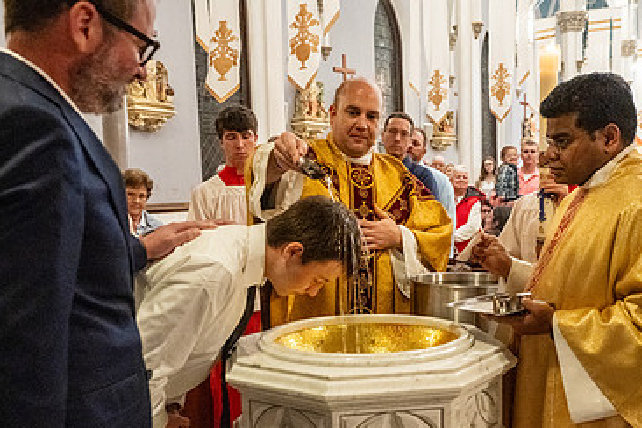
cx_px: 363
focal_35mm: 42
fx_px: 749
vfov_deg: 31.6
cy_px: 297
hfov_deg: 46.3
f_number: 4.5
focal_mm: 26.5
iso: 5000
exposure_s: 1/60
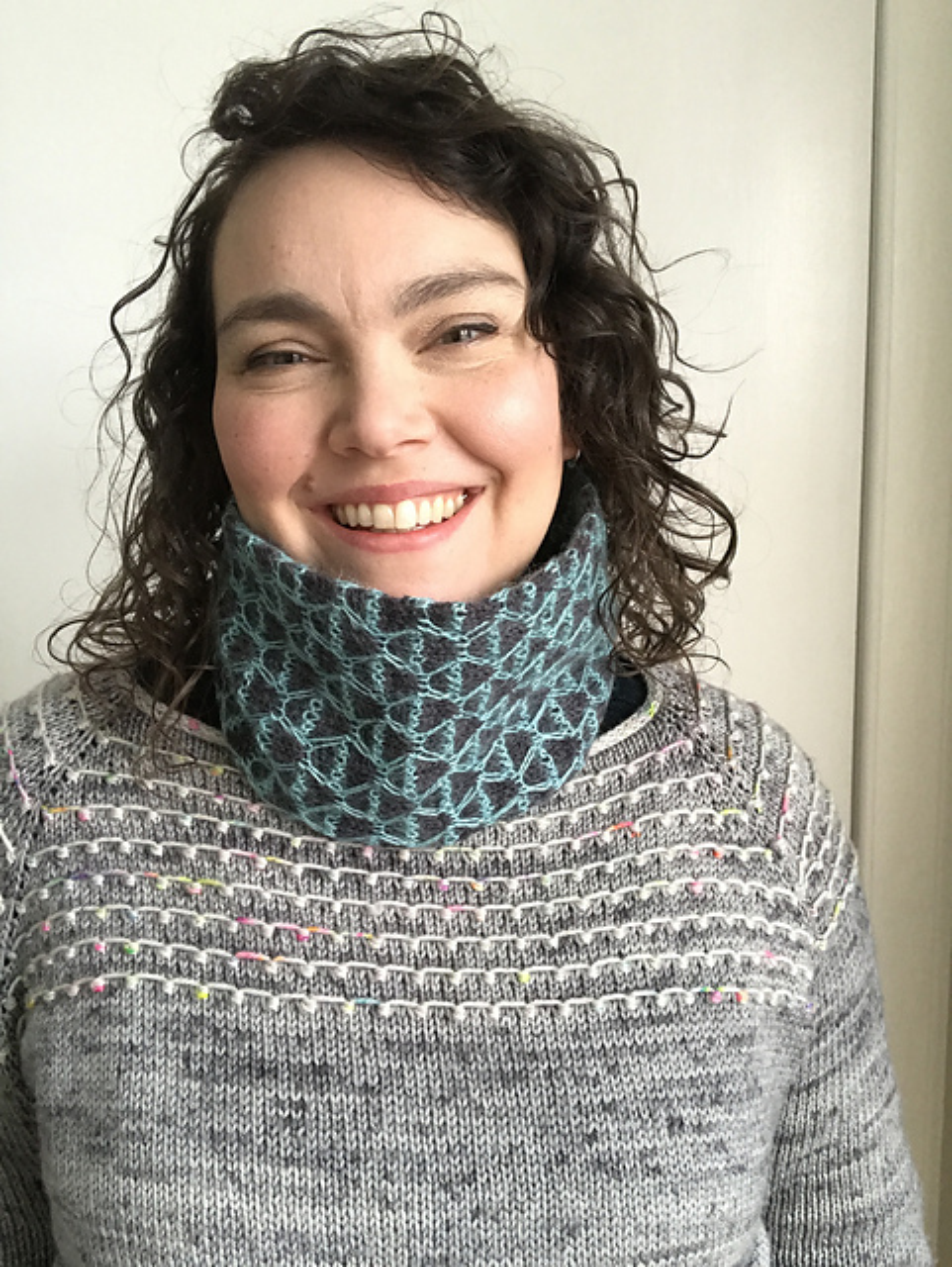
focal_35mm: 32
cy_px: 634
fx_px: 1172
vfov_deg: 56.8
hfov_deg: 44.2
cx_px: 476
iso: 125
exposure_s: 1/33
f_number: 2.2
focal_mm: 2.87
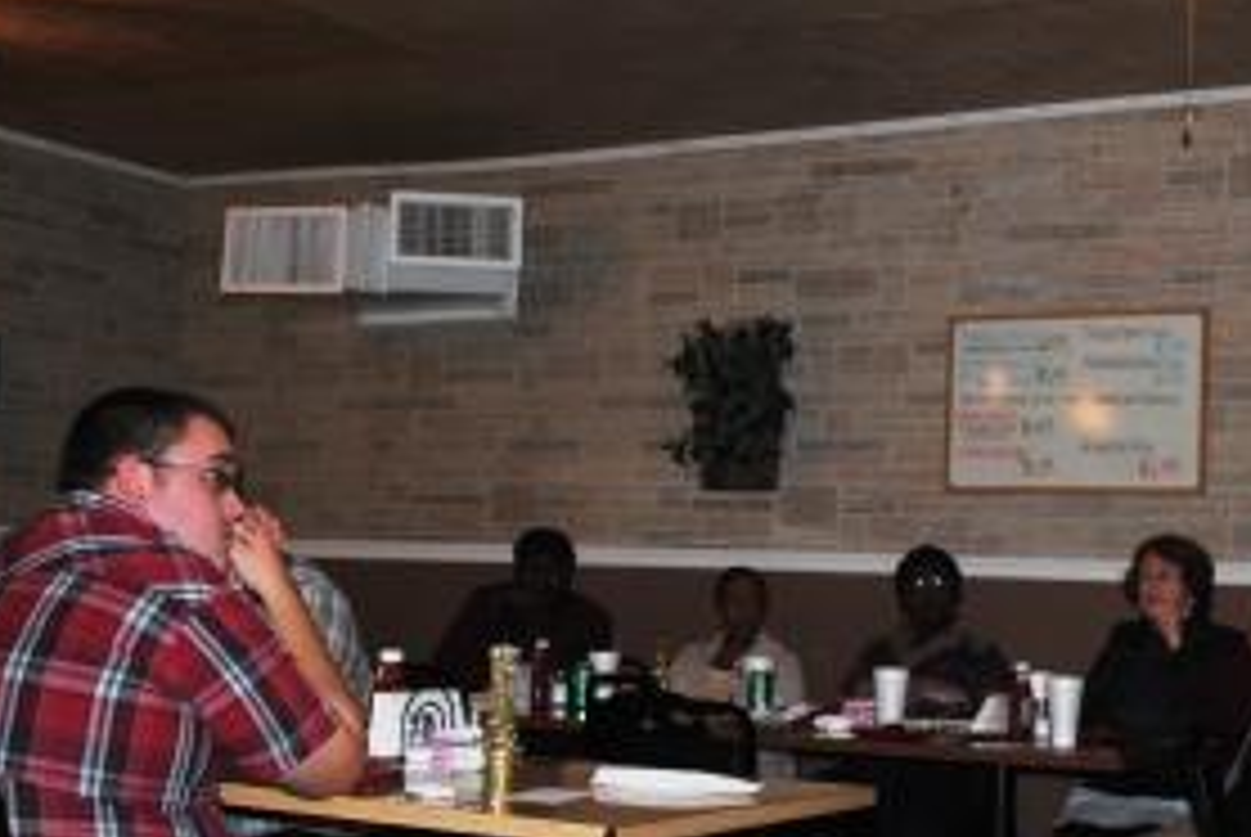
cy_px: 436
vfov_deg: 23.4
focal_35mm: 58
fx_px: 2018
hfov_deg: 34.2
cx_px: 801
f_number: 4
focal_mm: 24
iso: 200
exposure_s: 1/60
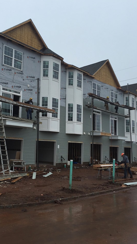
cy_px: 121
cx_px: 51
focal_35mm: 34
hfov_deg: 34.4
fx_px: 220
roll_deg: -0.6
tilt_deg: +8.2
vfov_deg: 58.0
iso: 32
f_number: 2.2
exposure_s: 1/989
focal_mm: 4.15
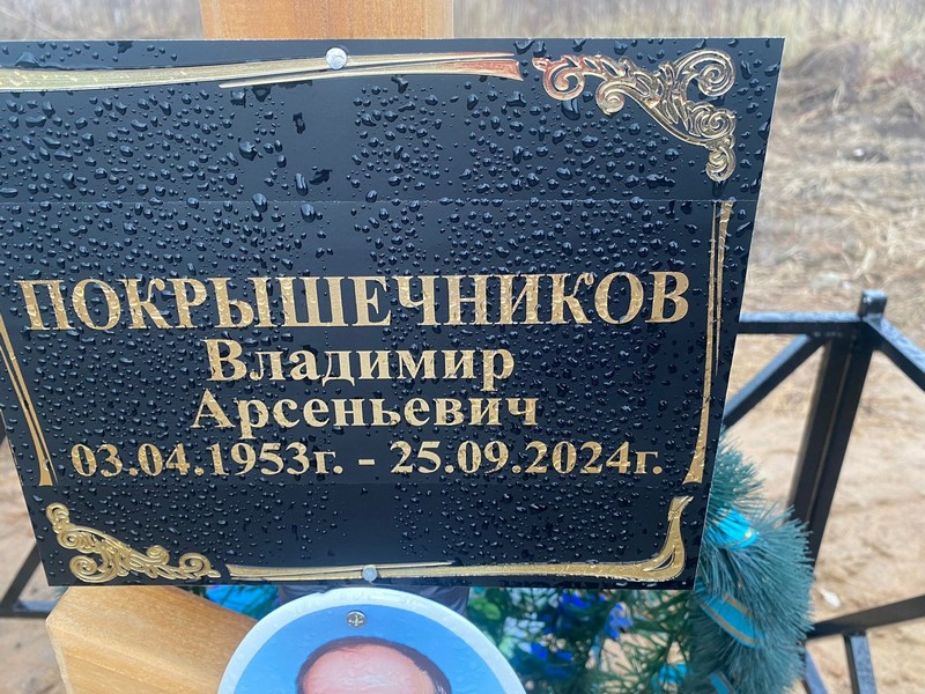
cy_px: 347
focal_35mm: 26
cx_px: 462
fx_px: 695
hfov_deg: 67.3
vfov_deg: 53.1
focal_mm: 4.25
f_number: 1.8
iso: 125
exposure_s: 1/66
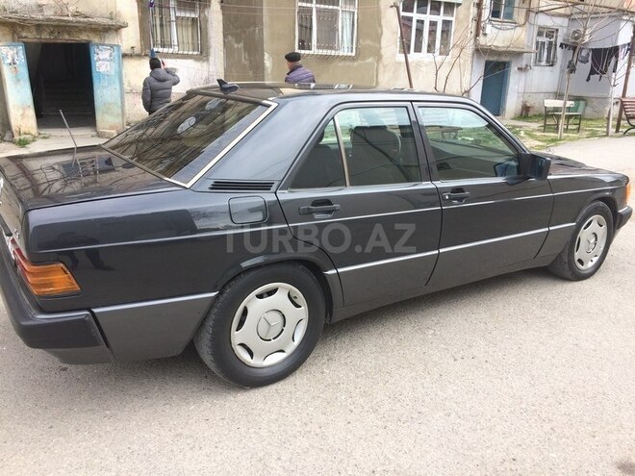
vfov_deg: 48.2
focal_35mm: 29
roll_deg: -3.6
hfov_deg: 61.7
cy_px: 238
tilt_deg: -18.0
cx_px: 318
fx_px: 532
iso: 32
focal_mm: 4.15
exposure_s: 1/578
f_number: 2.2
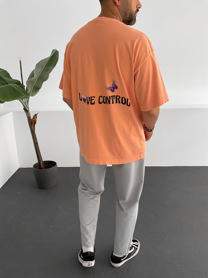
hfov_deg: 48.2
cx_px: 104
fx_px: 232
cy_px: 139
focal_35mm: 29
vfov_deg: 61.7
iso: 50
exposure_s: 1/120
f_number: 1.8
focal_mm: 3
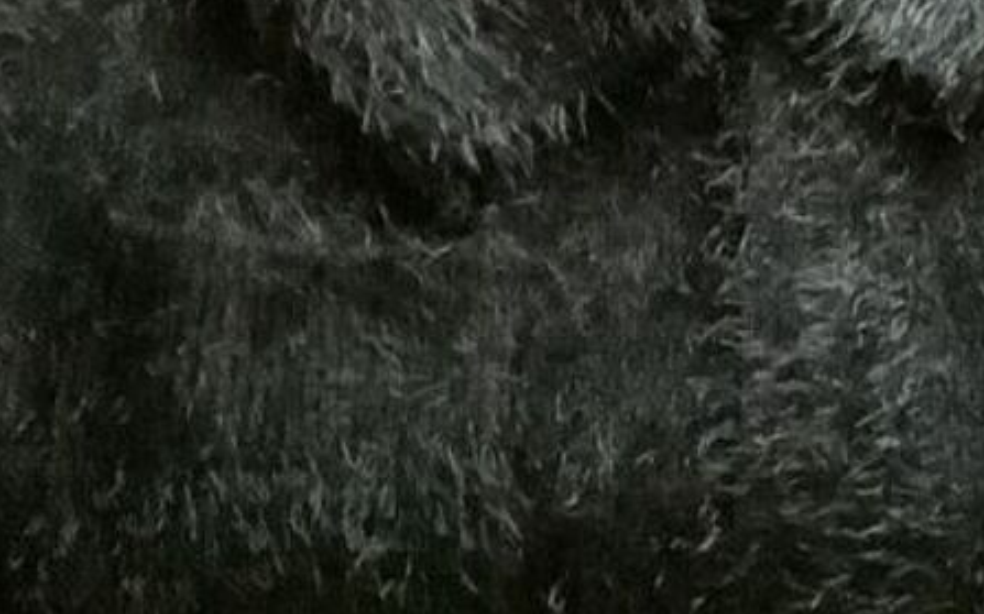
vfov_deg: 13.1
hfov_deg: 20.9
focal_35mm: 98
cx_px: 803
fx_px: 2627
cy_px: -28
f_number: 2.4
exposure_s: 1/15
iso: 800
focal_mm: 3.3
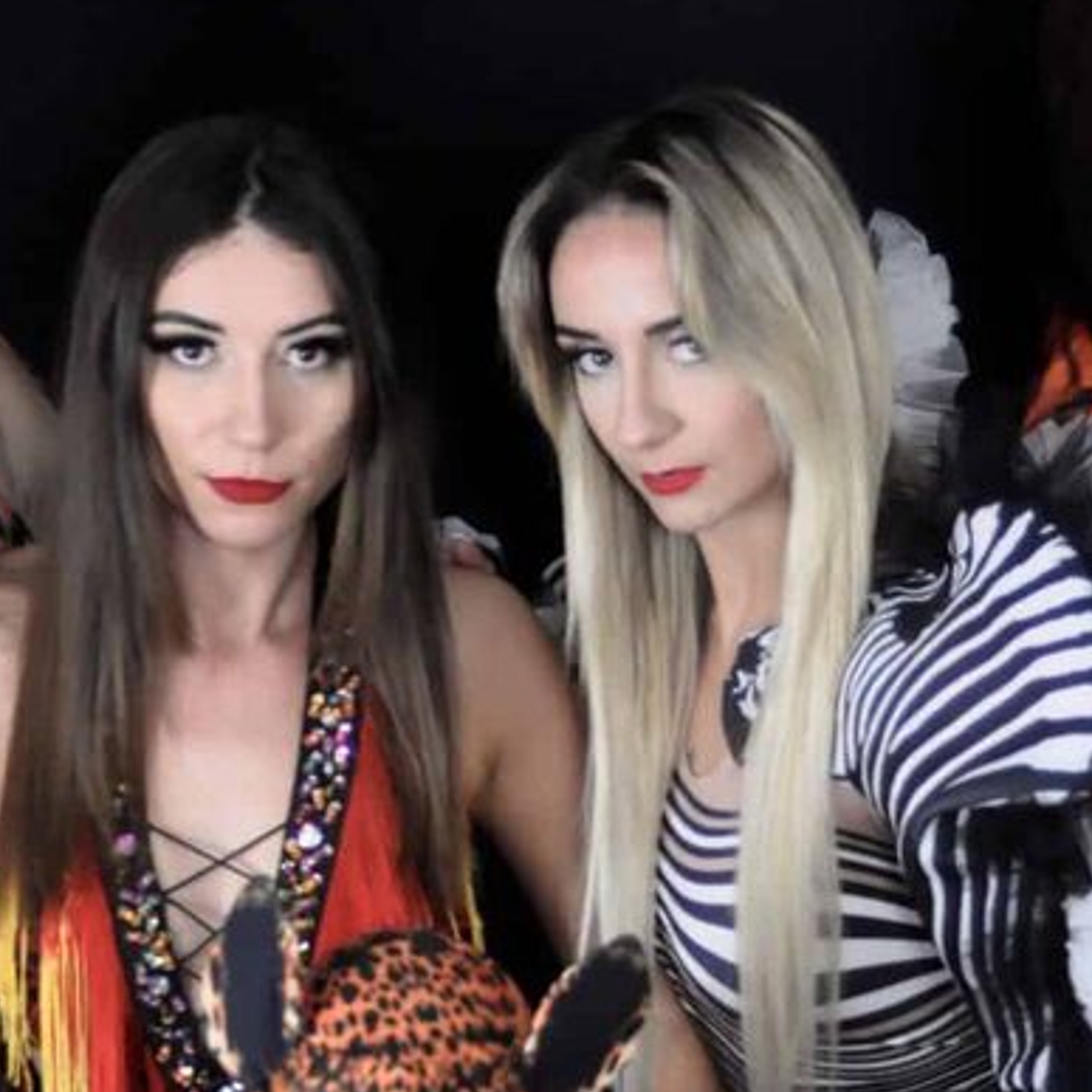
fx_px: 3207
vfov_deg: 19.2
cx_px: 474
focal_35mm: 90
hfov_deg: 19.3
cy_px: 793
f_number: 3.3
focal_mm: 35
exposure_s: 1/30
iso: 1600
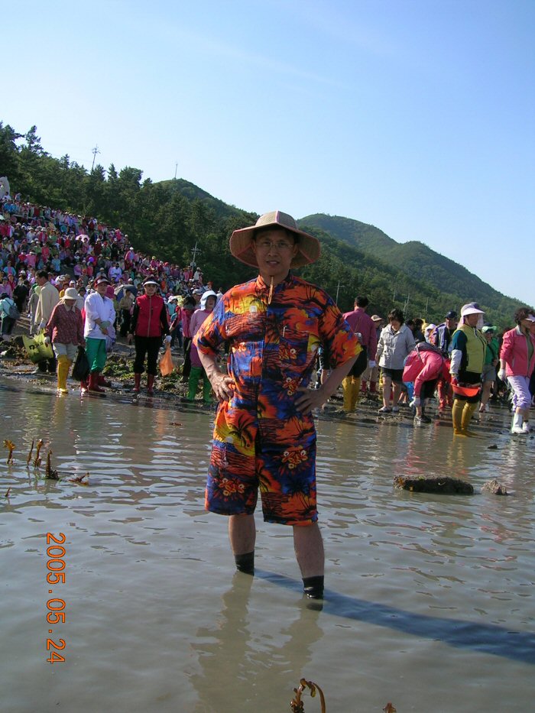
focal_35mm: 35
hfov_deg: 40.7
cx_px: 268
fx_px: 721
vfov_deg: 52.6
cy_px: 356
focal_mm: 5.4
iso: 50
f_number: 4.8
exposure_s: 1/376
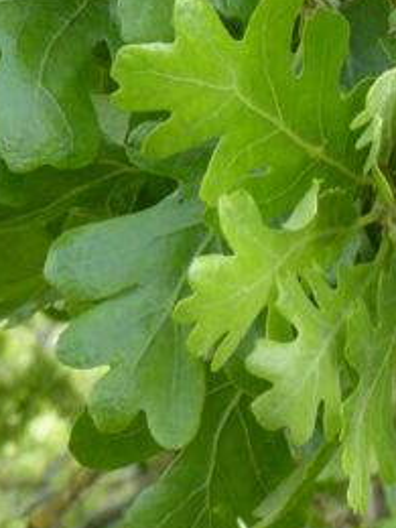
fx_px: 2761
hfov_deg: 8.2
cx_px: 400
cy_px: -335
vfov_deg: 10.4
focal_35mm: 181
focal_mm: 7.8
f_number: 3.9
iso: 80
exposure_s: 1/100
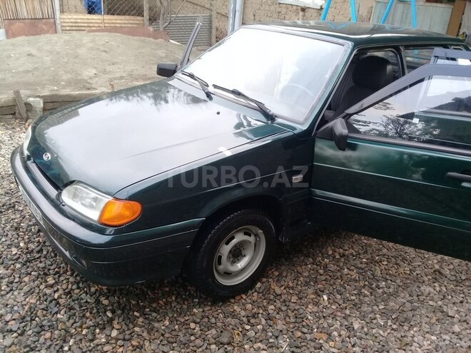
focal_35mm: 31
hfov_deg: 58.4
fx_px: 422
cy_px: 176
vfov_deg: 45.4
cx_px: 236
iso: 64
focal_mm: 3.3
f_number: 2.2
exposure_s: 1/33
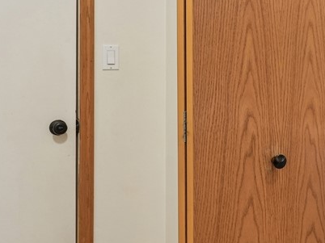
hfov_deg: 25.3
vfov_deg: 22.4
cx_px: 435
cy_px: 62
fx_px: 610
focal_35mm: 65
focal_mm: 16
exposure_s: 1/3.33
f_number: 10
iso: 400
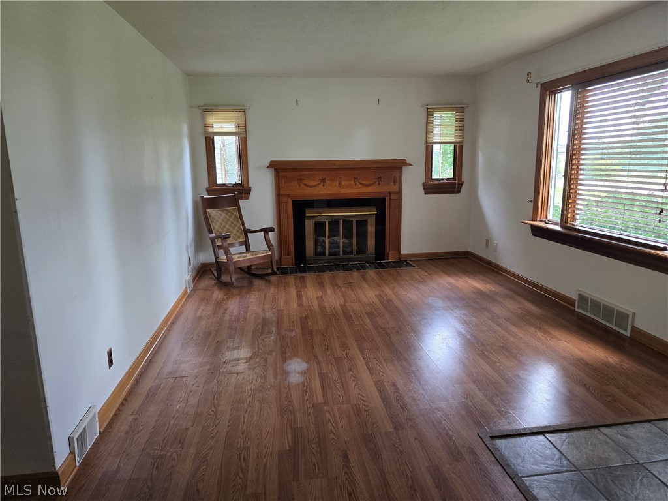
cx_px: 334
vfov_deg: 58.9
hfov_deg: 73.9
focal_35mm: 23
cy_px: 250
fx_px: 444
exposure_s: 1/120
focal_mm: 6.3
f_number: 1.7
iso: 250
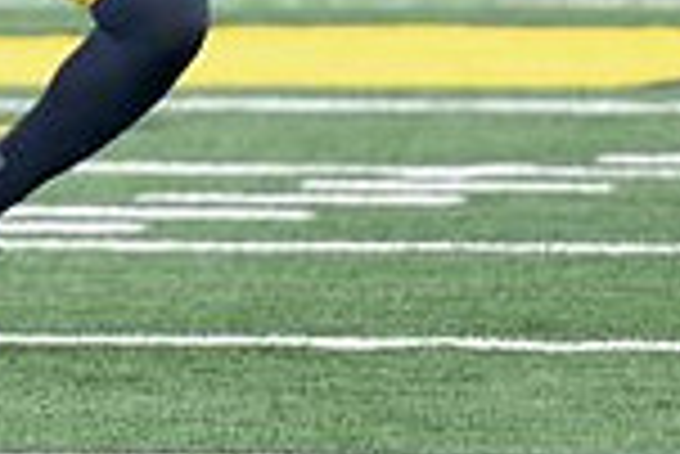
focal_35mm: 1151
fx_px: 21762
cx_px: 36
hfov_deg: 1.8
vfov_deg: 1.2
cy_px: -297
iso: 500
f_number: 2.8
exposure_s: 1/1000
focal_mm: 200
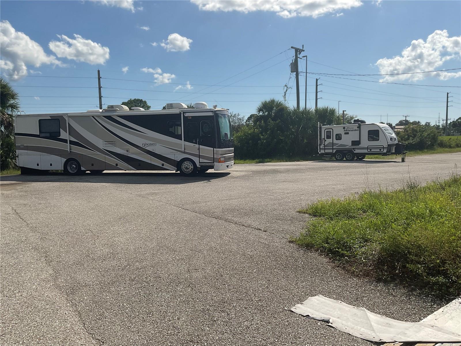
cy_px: 173
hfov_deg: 61.7
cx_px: 230
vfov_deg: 48.2
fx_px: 386
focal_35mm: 29
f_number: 1.8
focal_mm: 3
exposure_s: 1/4065
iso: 16
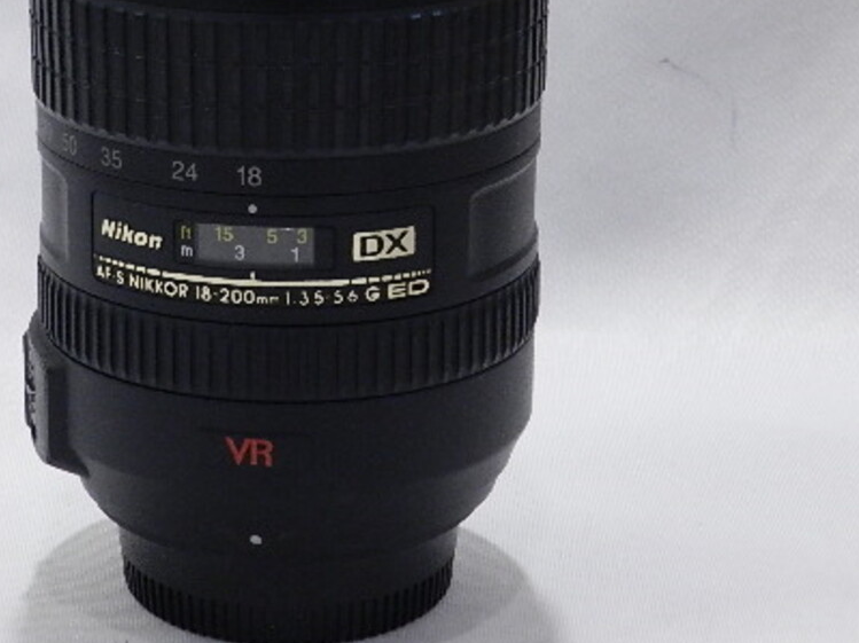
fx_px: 2704
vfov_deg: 13.5
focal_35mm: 109
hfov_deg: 18.0
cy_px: 211
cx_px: 257
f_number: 4.7
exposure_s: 1/60
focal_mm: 12.1
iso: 800
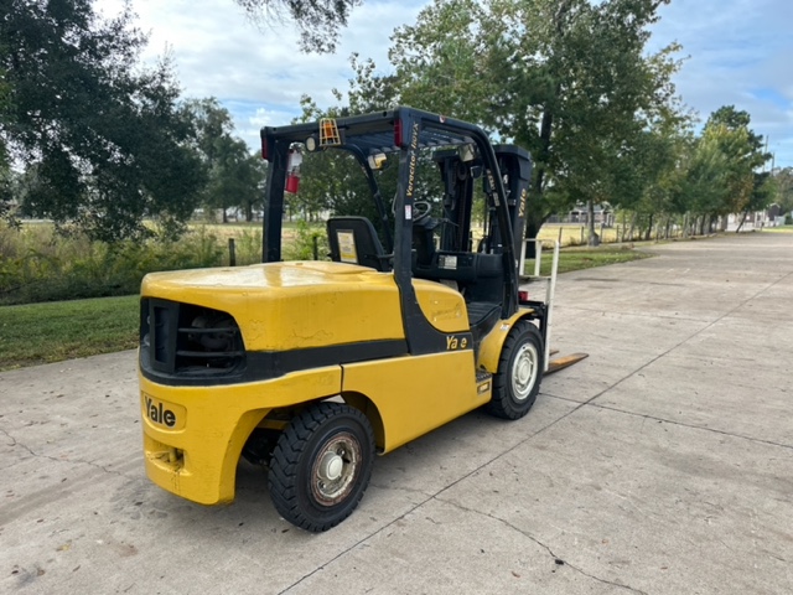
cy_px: 298
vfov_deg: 56.8
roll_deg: +0.2
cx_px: 396
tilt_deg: -8.5
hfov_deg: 71.6
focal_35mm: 24
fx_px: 550
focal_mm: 6.86
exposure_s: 1/1198
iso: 80
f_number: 1.78
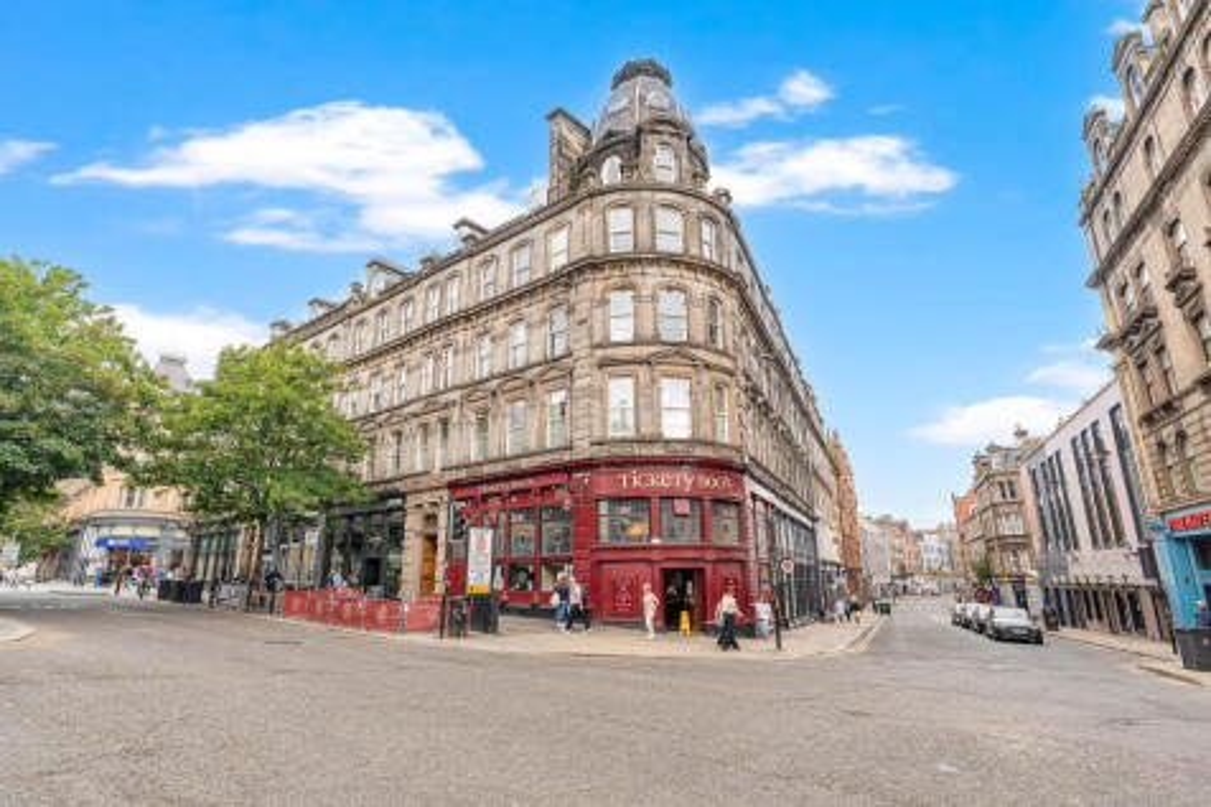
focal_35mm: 18
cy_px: 404
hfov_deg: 89.4
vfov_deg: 66.8
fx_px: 612
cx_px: 606
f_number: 5.6
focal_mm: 18.2
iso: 100
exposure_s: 1/320
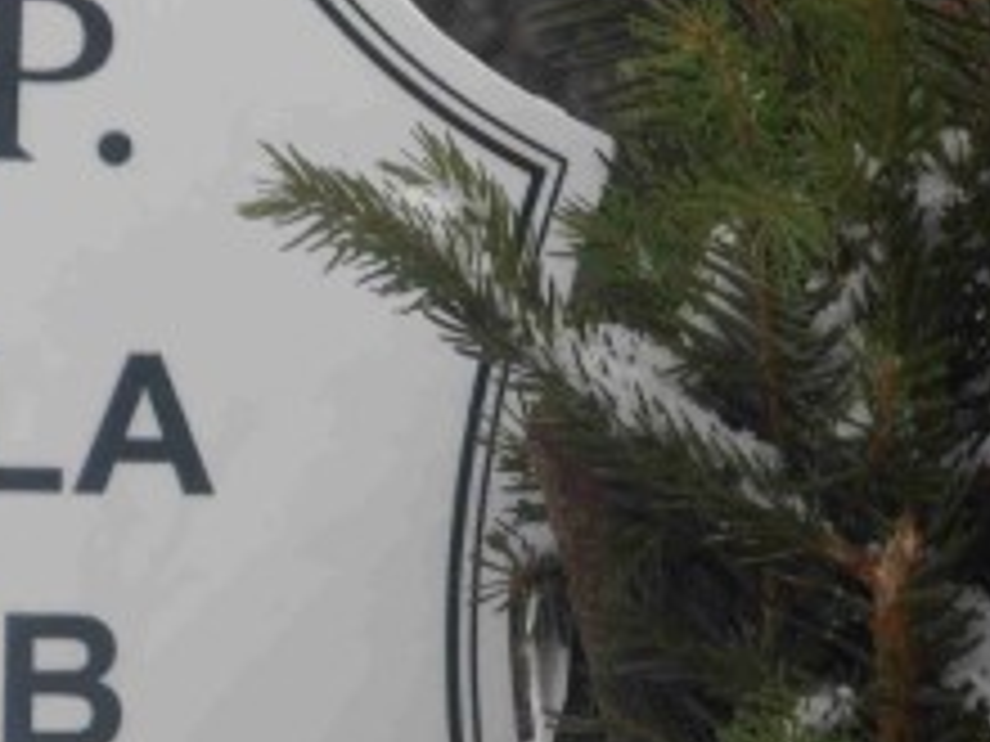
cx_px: 4
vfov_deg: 2.1
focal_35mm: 697
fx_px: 19934
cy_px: 576
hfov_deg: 2.8
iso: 100
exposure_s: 1/200
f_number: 5.7
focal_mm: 42.54
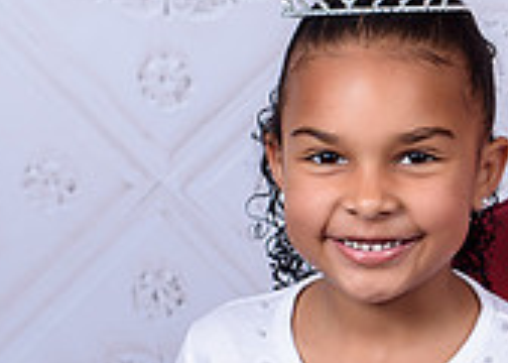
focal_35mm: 223
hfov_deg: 8.9
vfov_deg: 6.5
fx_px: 3217
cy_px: 272
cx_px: 694
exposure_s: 1/200
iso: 100
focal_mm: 50
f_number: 5.6
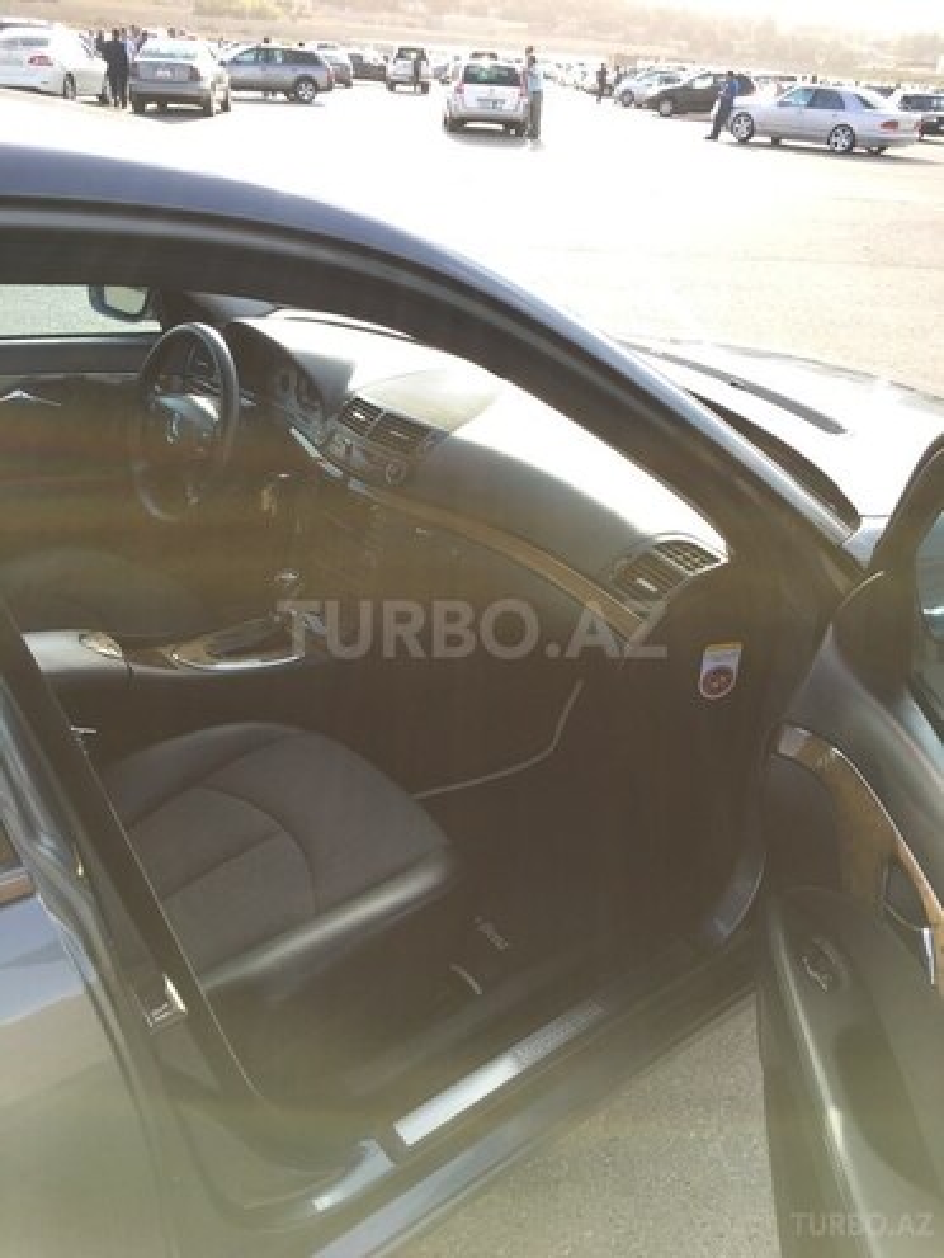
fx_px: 1054
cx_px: 472
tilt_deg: -29.4
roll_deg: -3.9
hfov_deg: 48.2
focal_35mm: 29
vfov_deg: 61.7
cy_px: 629
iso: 25
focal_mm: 4.15
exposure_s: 1/235
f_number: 2.2
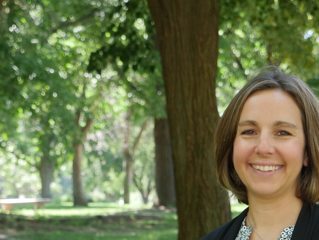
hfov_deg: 11.0
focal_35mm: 179
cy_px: 292
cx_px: 189
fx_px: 1650
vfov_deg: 8.2
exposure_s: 1/100
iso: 200
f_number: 3.7
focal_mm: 29
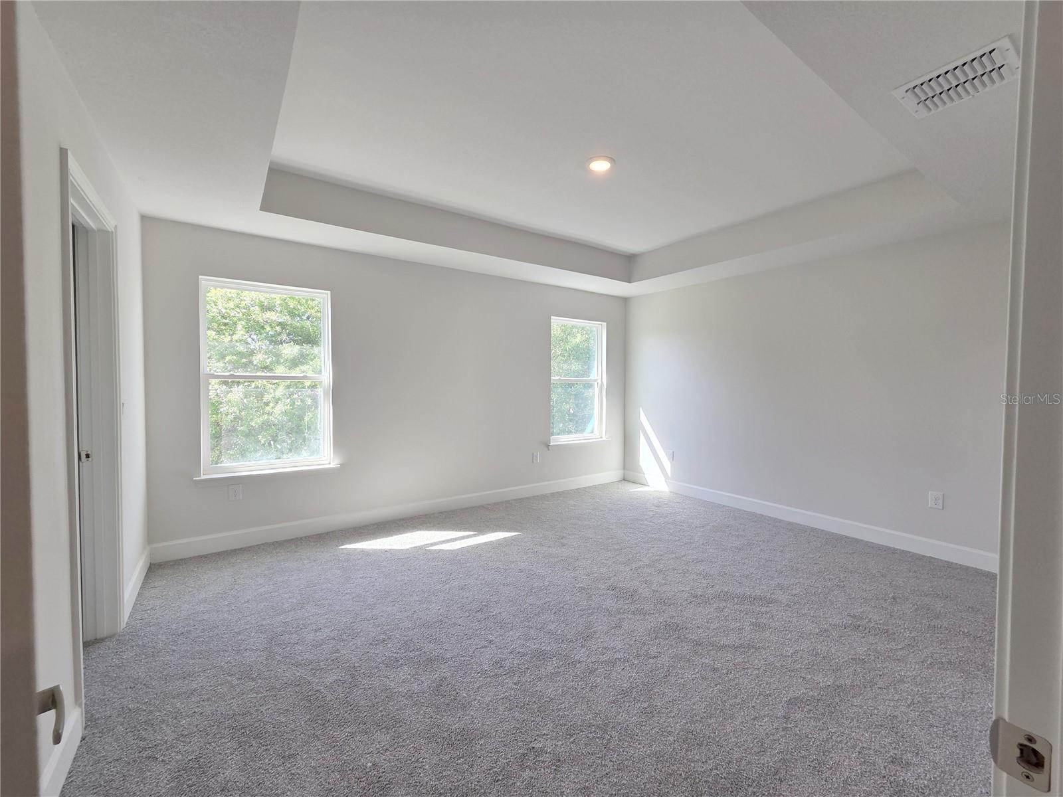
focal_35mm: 13
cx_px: 532
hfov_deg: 106.2
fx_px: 399
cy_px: 398
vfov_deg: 89.9
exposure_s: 1/120
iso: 50
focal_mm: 2.2
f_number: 2.2
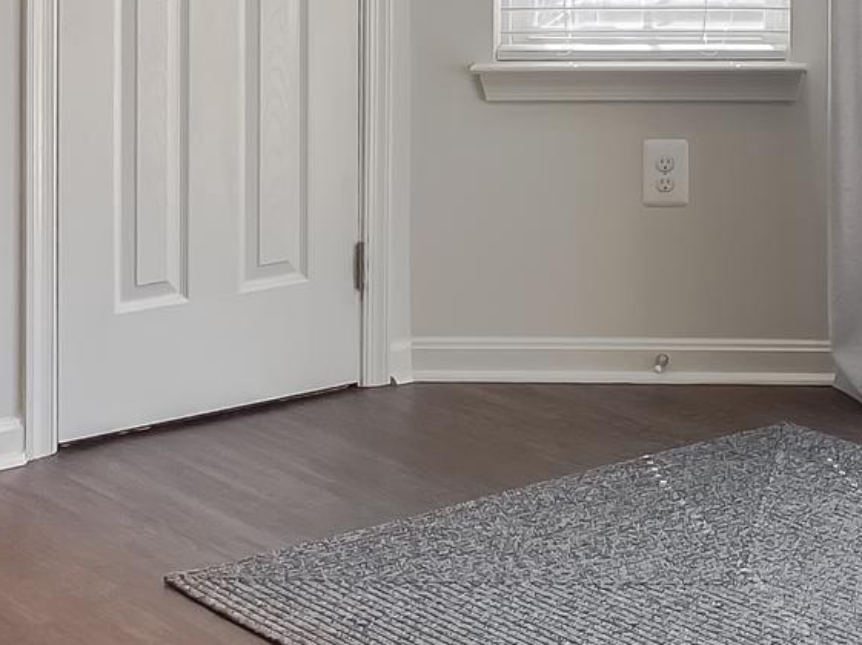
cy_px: -311
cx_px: 771
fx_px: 2364
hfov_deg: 20.3
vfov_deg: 14.5
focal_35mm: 95
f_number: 1.6
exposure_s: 1/500
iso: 32
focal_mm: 5.1
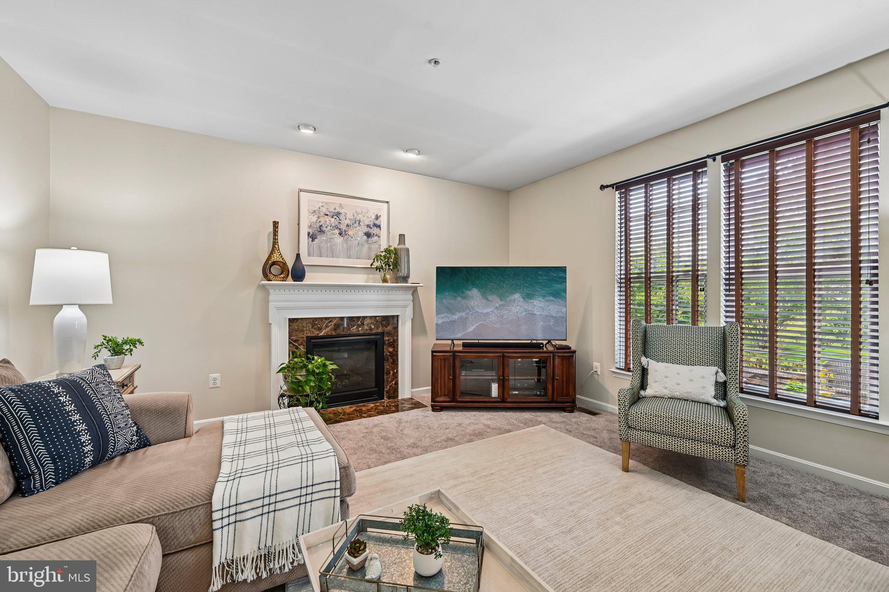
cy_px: 296
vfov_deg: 81.2
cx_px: 444
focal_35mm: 14
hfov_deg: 104.3
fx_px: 346
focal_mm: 14
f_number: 8
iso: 400
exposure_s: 1/8
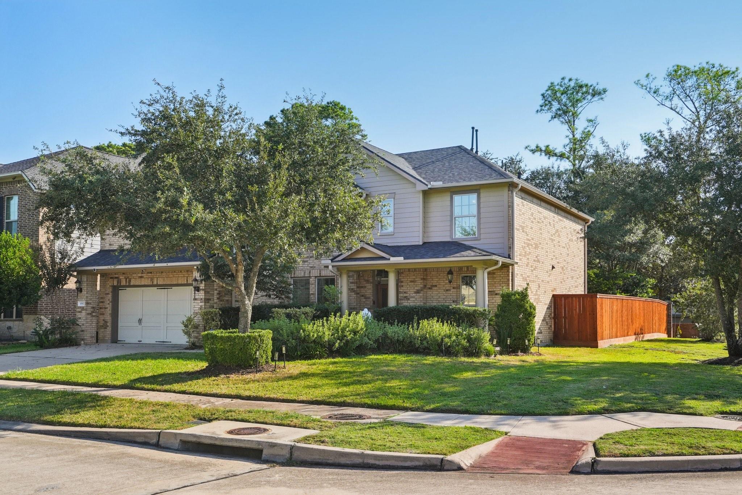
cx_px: 371
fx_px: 721
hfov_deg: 54.4
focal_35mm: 35
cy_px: 248
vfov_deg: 37.8
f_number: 8
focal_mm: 35
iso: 400
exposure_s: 1/750
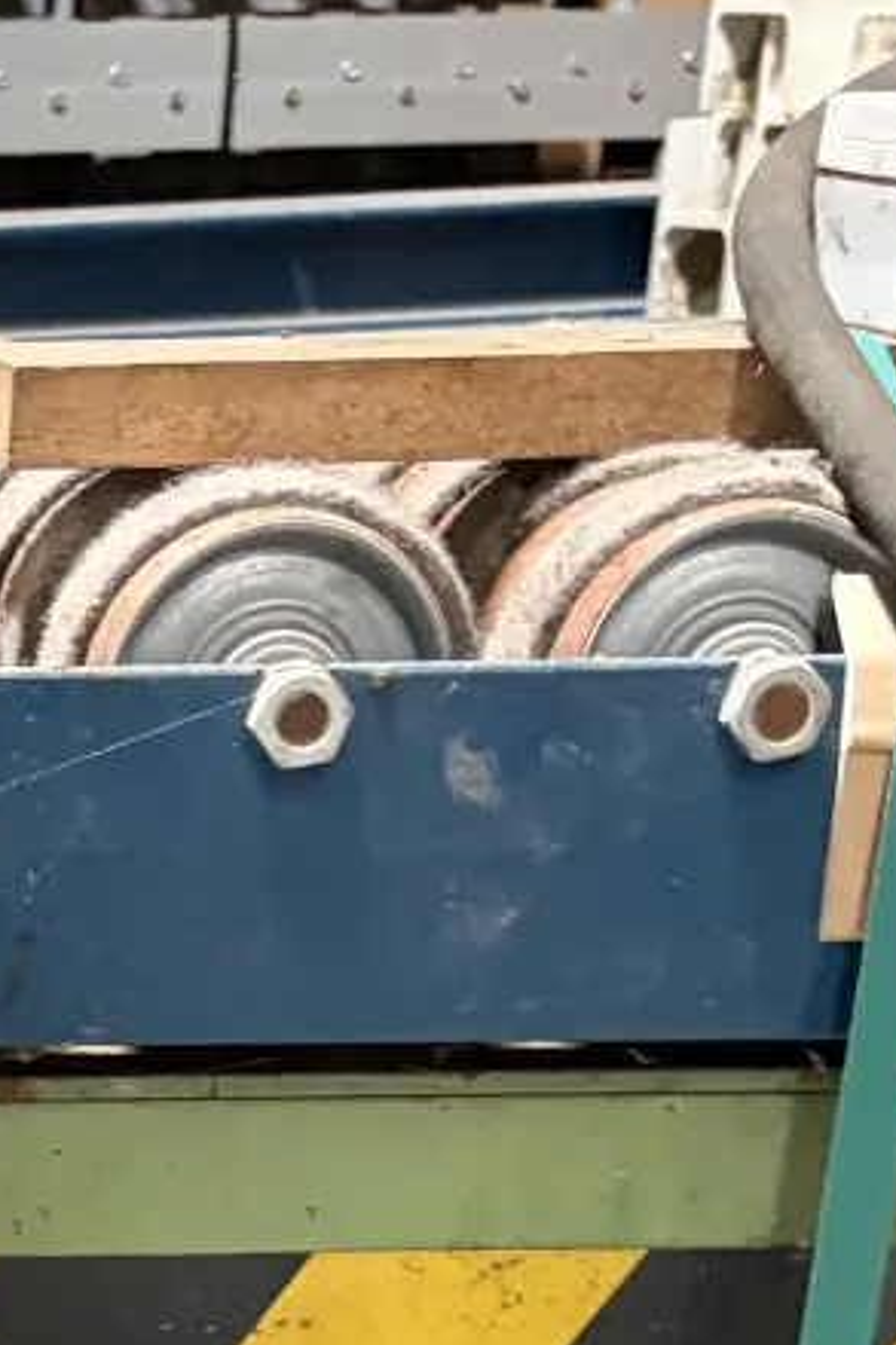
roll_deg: +0.6
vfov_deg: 15.6
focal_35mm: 118
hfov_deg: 10.8
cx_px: -771
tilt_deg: -22.5
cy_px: 2189
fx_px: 4408
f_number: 1.6
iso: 500
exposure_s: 1/25
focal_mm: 5.96
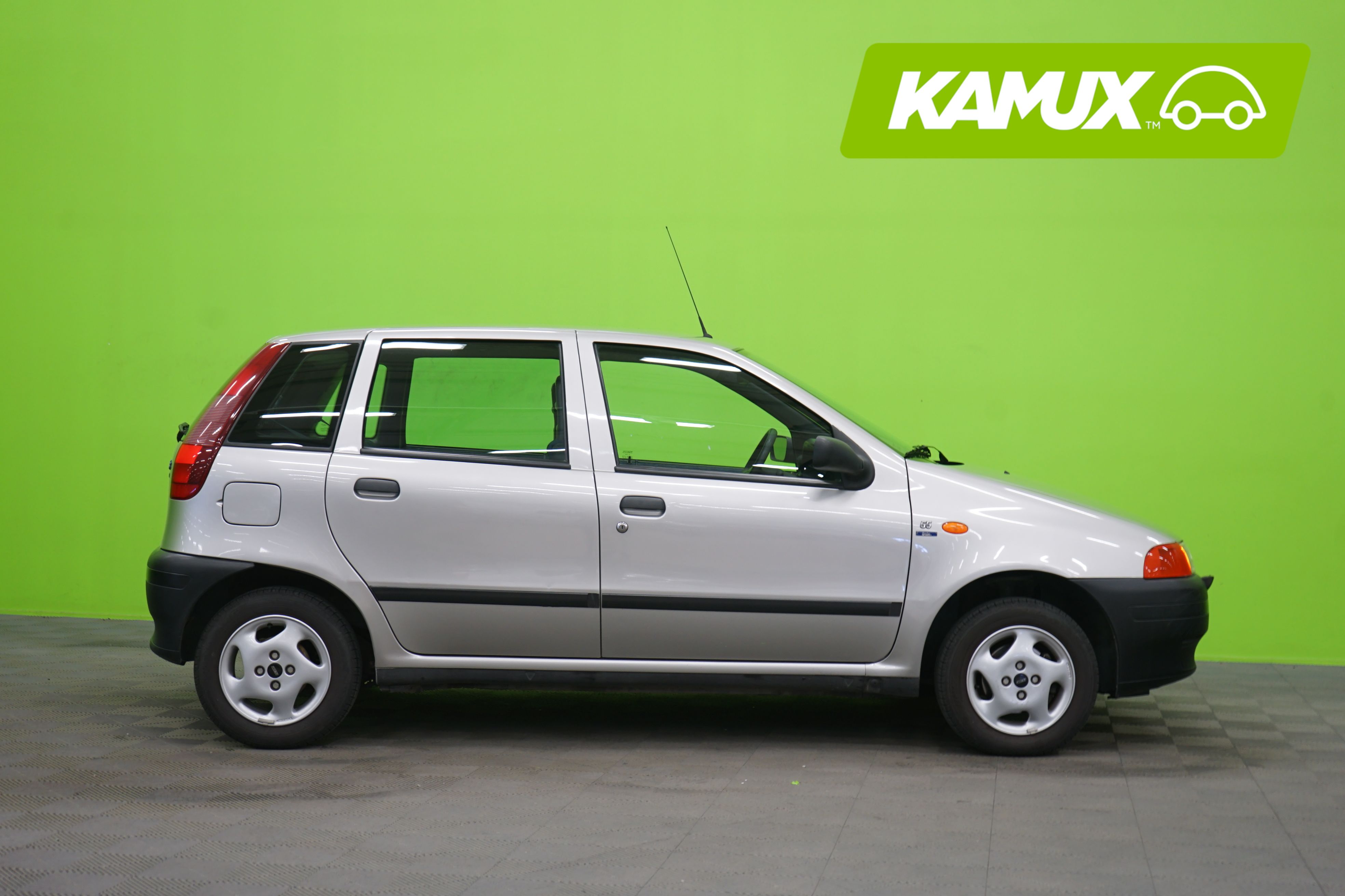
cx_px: 672
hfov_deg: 40.3
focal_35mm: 49
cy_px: 448
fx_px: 1831
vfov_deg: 27.5
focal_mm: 49
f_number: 5
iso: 400
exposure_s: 1/8
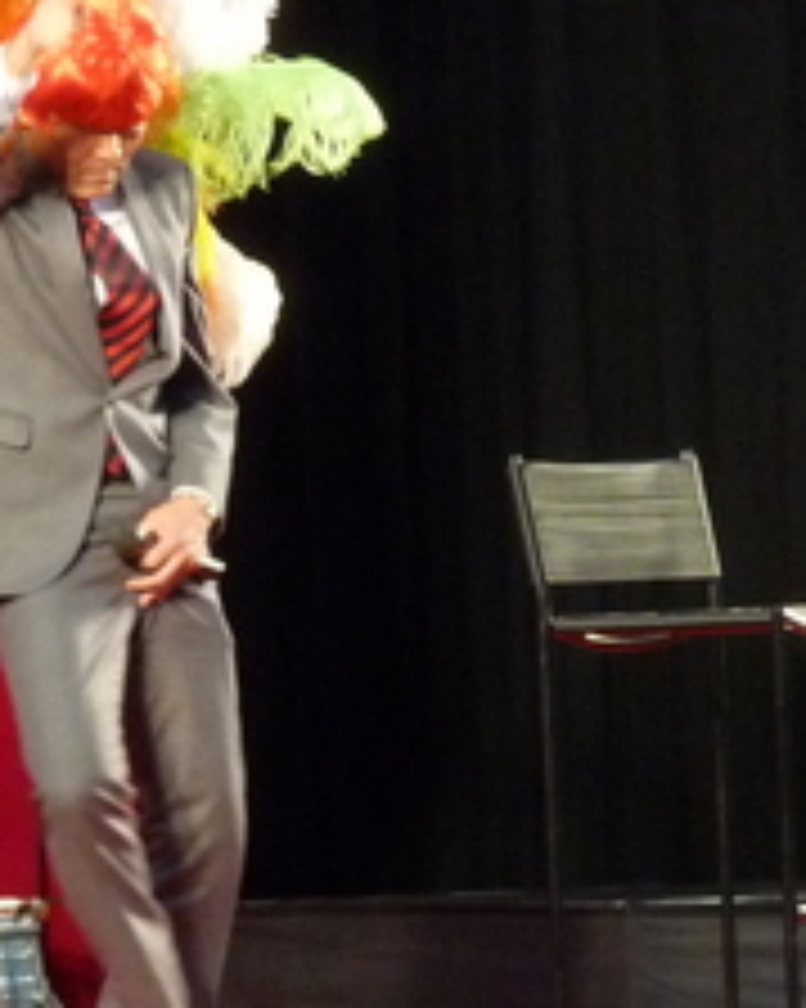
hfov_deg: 2.1
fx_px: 21812
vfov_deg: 2.6
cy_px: 565
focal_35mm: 731
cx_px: 81
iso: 400
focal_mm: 40.9
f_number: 4.9
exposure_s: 1/50
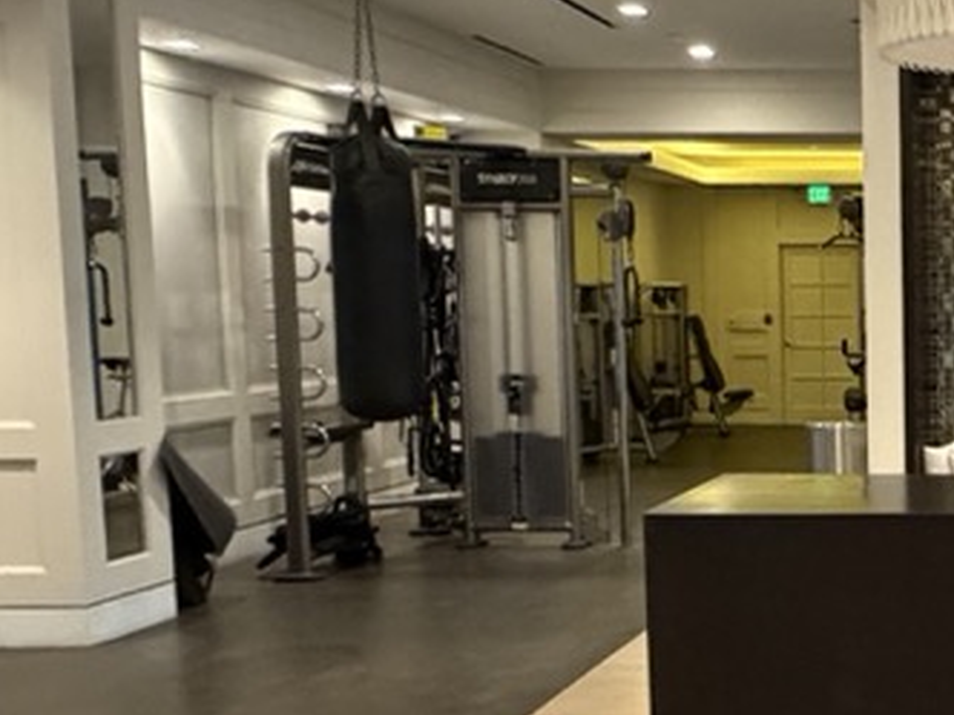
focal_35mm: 54
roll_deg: +0.0
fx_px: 1488
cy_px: 442
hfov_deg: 30.3
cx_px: 1144
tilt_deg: -5.4
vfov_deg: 27.0
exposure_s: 1/60
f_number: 2.2
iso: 640
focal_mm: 2.22
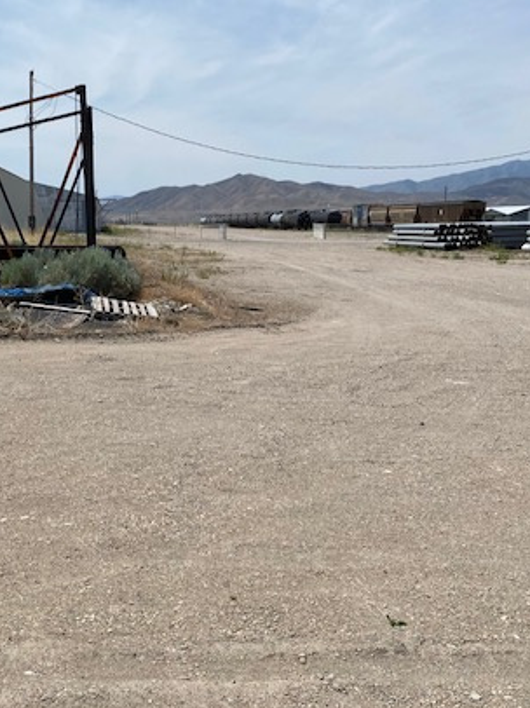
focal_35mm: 41
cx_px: 190
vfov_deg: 45.7
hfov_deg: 34.9
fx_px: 838
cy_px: 307
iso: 32
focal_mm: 4.25
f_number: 1.8
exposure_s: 1/6061
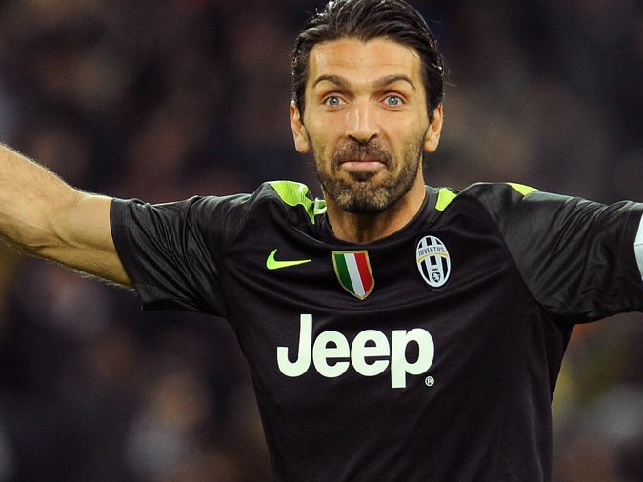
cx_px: 344
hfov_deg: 2.8
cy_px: 202
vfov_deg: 2.1
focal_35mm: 718
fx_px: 13335
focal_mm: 420
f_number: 4
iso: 1600
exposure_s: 1/800
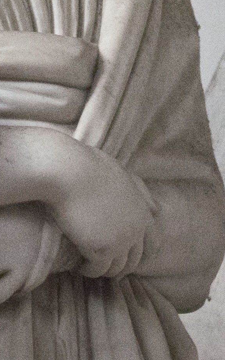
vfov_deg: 6.0
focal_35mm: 351
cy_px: 9
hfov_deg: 3.7
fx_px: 3445
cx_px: 82
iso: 1250
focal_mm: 55
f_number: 5.6
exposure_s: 1/30
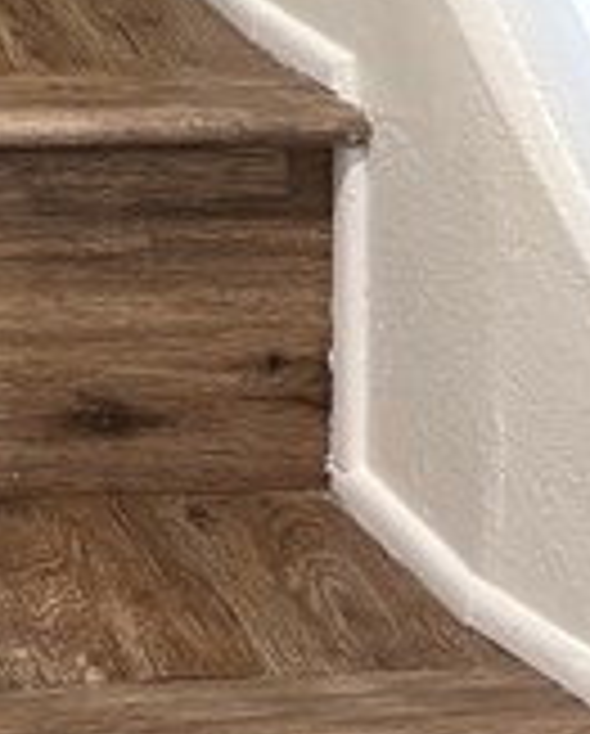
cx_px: -437
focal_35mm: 159
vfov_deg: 11.2
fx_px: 3461
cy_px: -608
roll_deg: -2.8
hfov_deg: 9.3
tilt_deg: -3.8
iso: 160
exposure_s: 1/60
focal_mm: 5.96
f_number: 1.6
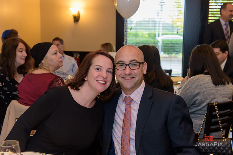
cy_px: 78
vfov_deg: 28.1
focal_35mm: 48
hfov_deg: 41.1
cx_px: 116
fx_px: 311
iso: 1600
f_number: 3.2
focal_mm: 48
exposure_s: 1/125
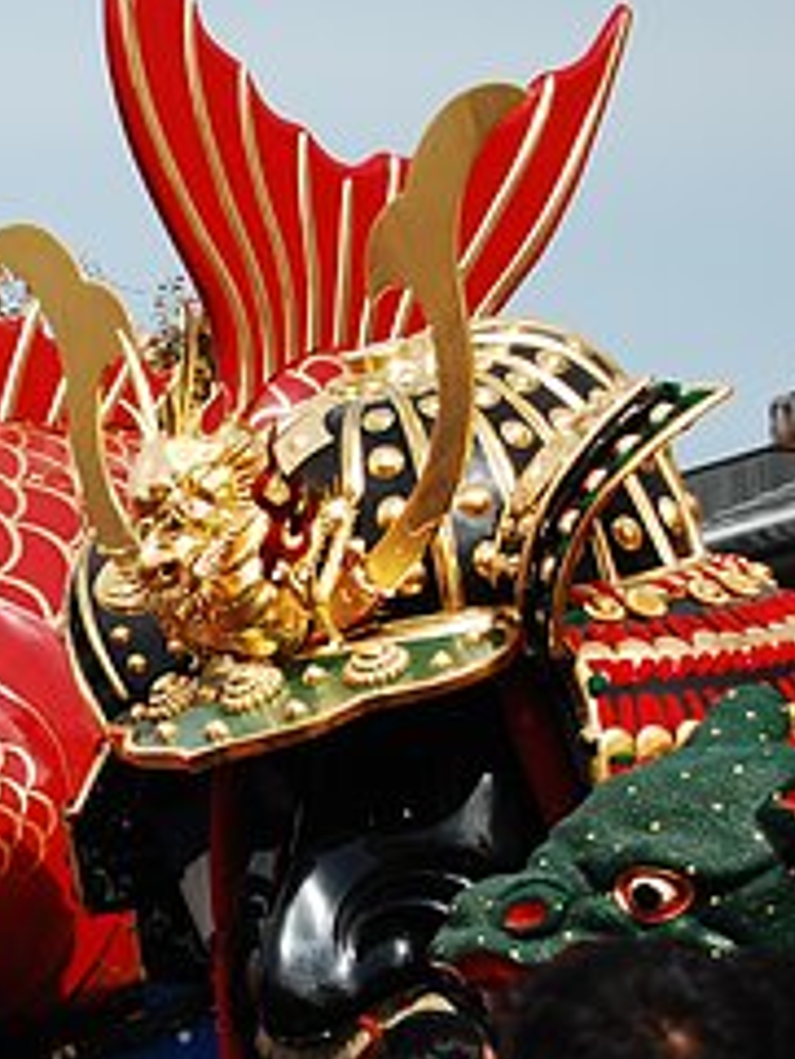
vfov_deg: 11.7
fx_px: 5140
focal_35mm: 168
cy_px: 729
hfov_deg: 8.7
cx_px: -211
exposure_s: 1/1000
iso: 200
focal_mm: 55
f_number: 5.6
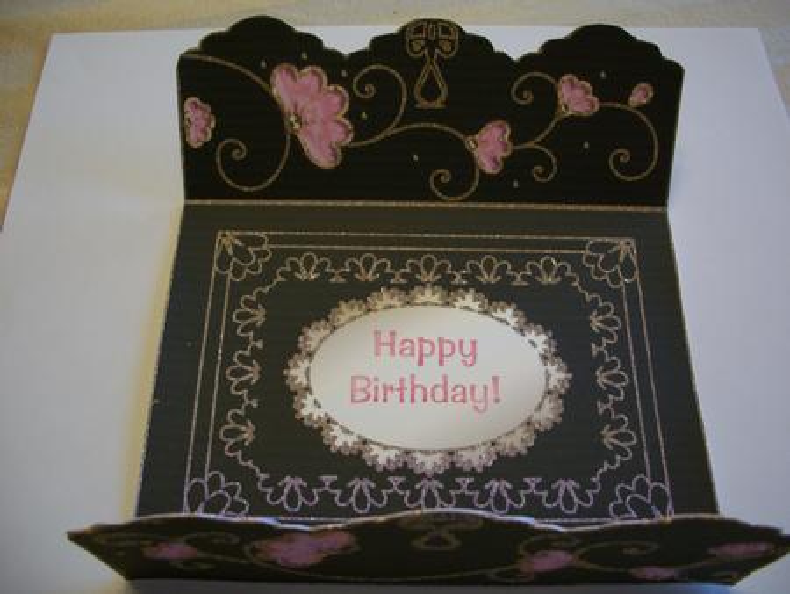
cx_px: 395
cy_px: 297
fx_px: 799
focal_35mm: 35
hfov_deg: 52.6
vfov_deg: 40.7
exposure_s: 1/80
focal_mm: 6.3
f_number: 3.1
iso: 80
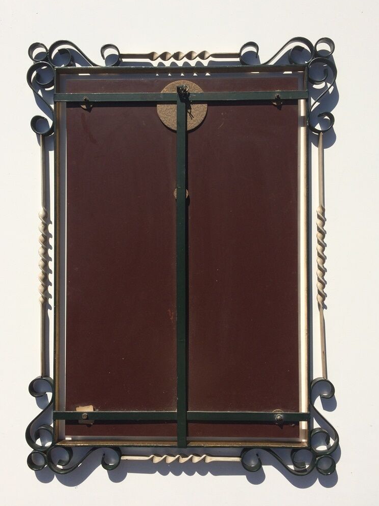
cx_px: 187
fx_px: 438
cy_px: 247
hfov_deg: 46.8
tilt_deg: -86.6
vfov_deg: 60.0
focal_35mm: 30
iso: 32
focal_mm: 4.15
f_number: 2.2
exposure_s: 1/3165
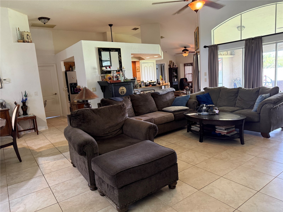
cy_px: 106
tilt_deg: -7.2
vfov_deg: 56.8
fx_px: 196
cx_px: 142
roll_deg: +4.4
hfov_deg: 71.6
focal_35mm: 24
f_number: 1.78
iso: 400
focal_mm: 6.76
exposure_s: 1/60
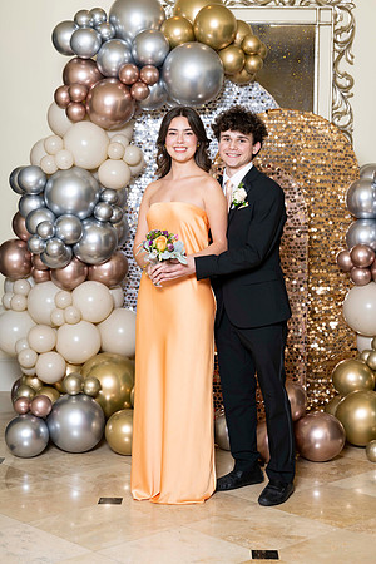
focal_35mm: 70
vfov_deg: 28.8
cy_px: 282
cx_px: 188
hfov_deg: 19.5
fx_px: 1097
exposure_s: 1/200
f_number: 5.6
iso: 250
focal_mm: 70
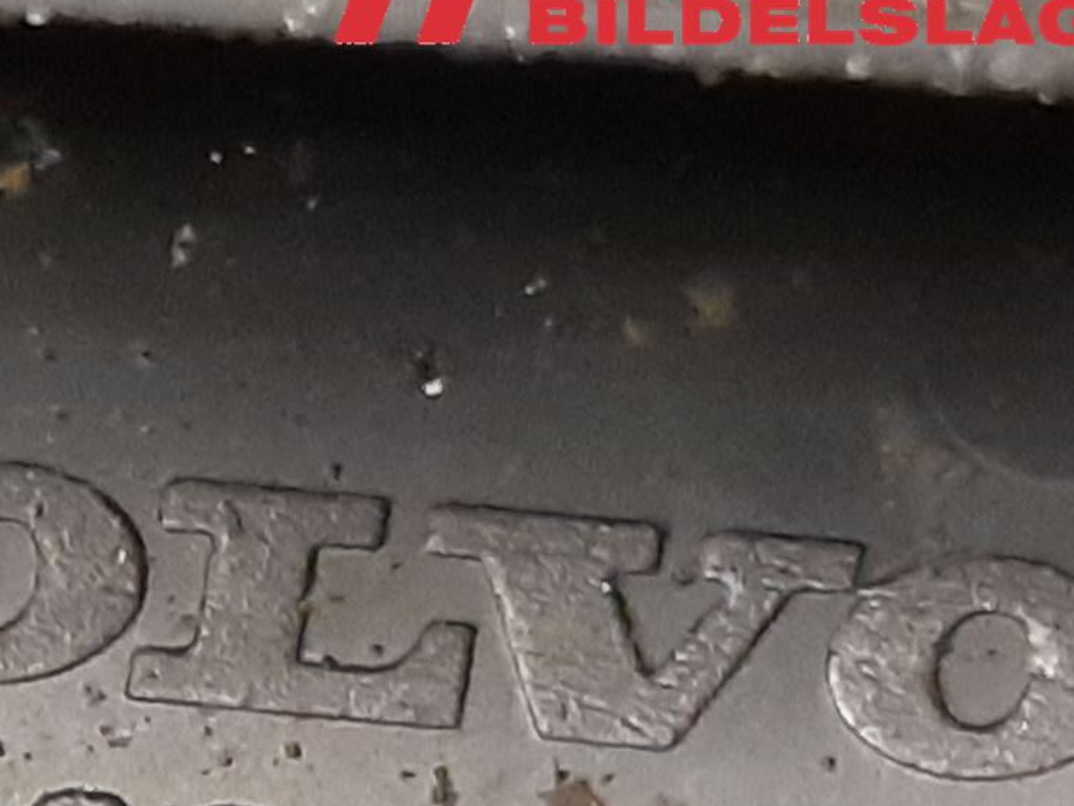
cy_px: 913
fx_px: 2234
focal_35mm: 72
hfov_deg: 24.2
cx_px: -261
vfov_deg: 19.5
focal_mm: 3.93
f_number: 1.7
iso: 400
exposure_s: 1/25
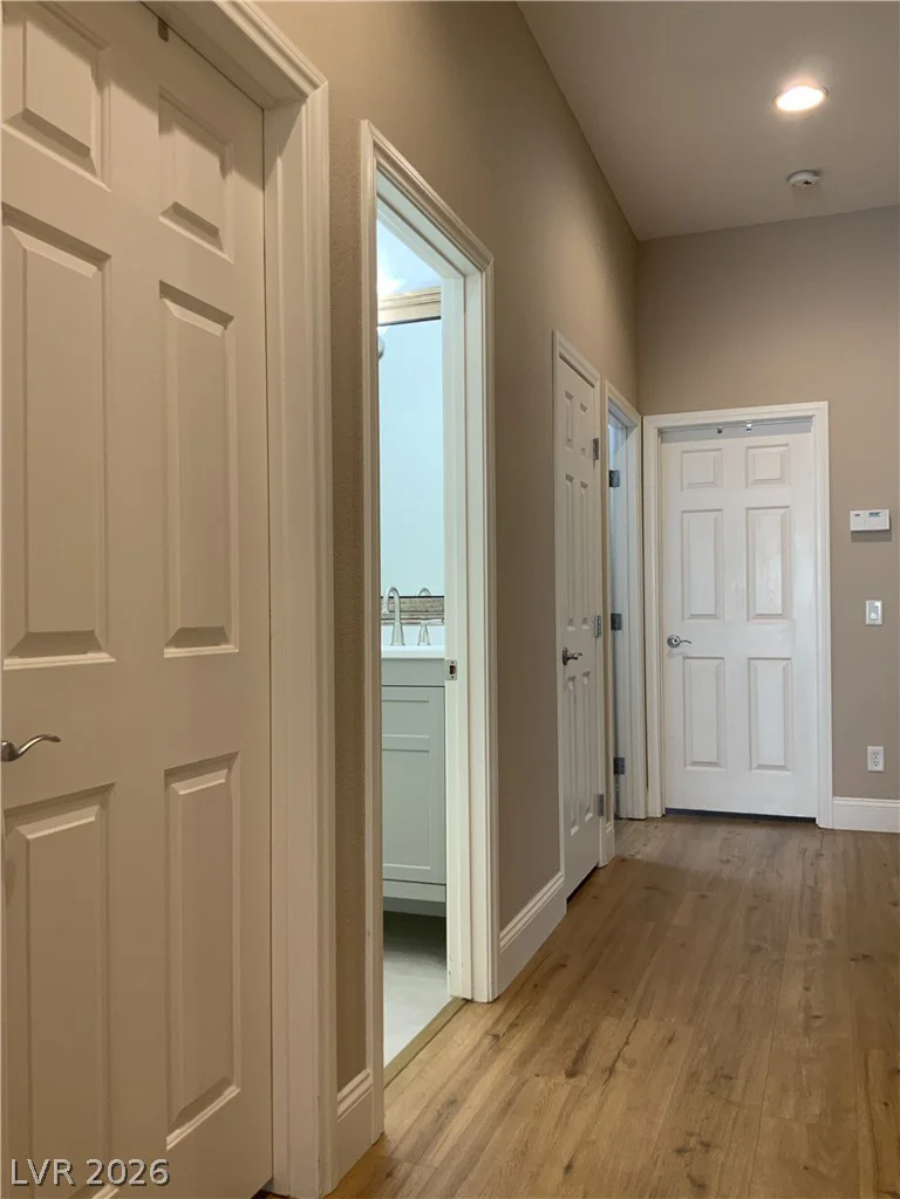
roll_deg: -1.2
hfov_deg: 48.2
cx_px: 450
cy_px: 600
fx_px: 1005
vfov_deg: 61.7
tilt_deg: +0.9
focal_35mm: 29
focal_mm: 3
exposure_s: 1/60
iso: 100
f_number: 1.8
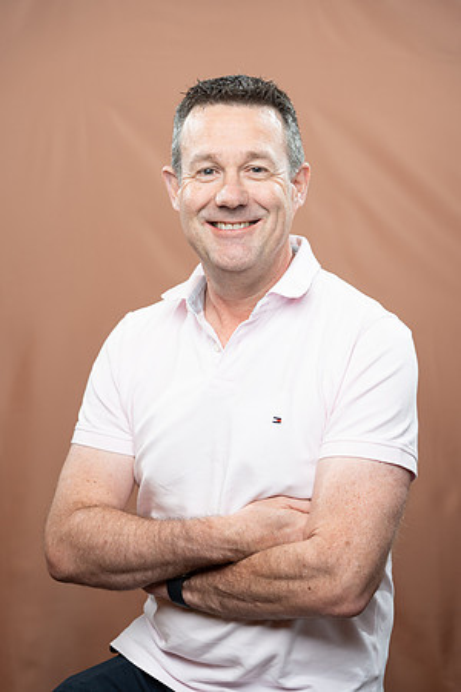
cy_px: 346
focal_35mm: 76
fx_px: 1460
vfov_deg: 26.7
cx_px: 230
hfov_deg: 17.9
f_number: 4
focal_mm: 76
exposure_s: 1/160
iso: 320
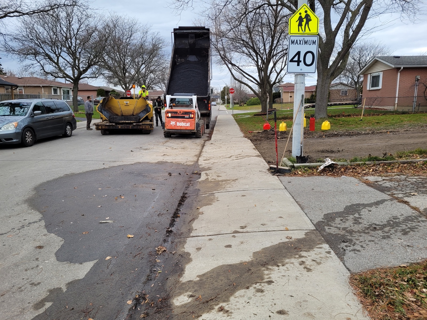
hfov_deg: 67.3
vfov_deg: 53.1
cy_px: 160
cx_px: 214
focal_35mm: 26
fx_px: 321
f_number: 1.8
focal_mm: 5.4
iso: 40
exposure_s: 1/215
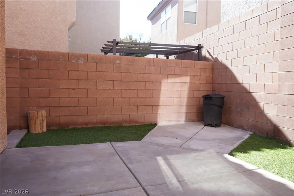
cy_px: 98
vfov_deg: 47.9
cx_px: 147
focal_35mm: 27
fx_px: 221
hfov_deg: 67.4
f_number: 5.6
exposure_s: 1/125
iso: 160
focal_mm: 18
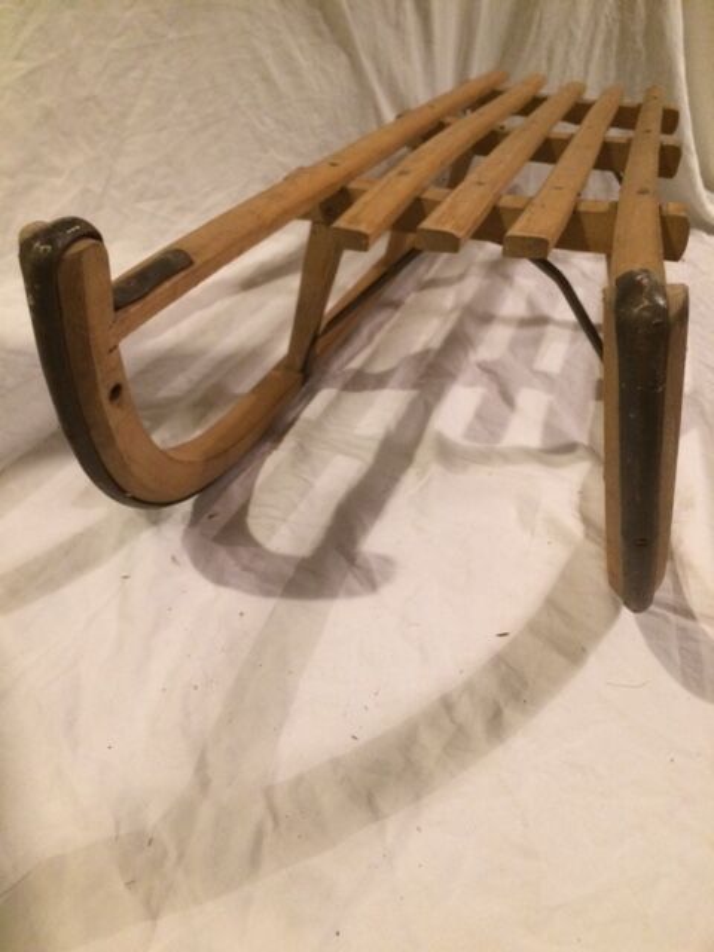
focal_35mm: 29
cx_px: 357
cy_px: 476
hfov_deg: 48.2
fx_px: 798
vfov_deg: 61.7
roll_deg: -2.2
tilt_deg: -31.5
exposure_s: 1/20
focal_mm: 4.15
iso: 320
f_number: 2.2
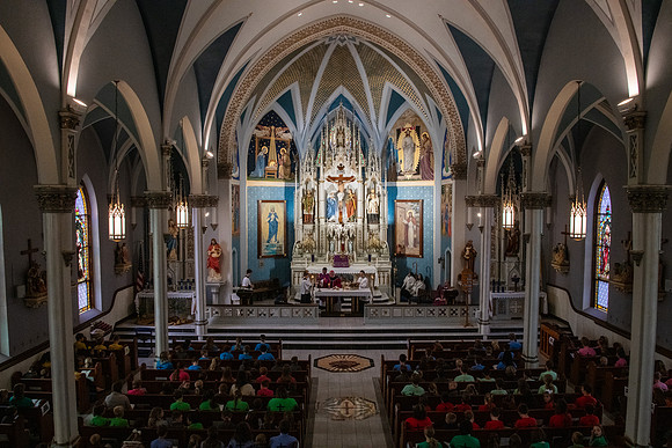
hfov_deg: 65.5
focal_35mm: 28
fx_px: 523
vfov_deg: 46.4
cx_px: 336
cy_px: 224
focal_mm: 28
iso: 4000
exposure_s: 1/80
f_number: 14
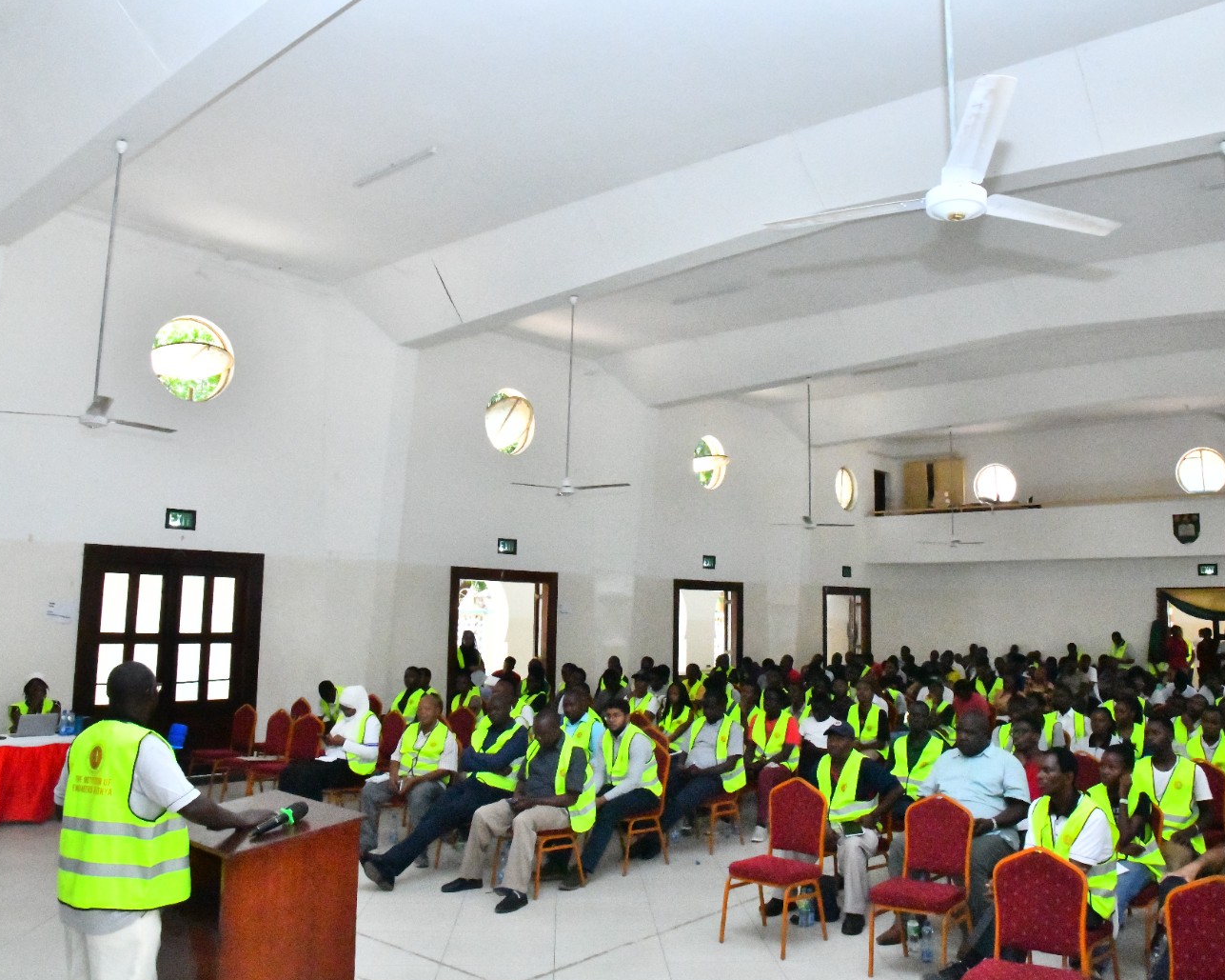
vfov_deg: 51.5
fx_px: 1015
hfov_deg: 62.1
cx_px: 679
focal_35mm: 28
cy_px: 489
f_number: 20
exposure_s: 1/250
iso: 25600
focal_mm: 24
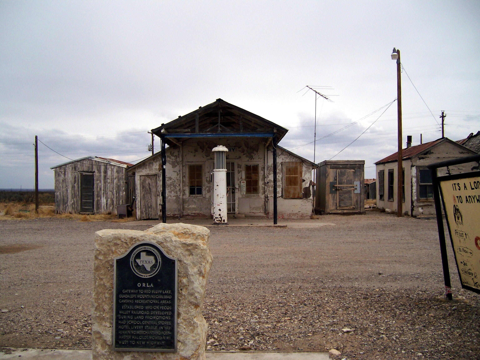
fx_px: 485
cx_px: 240
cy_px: 180
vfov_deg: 40.7
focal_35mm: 35
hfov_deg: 52.6
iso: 80
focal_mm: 5.8
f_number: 7.2
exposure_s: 1/341
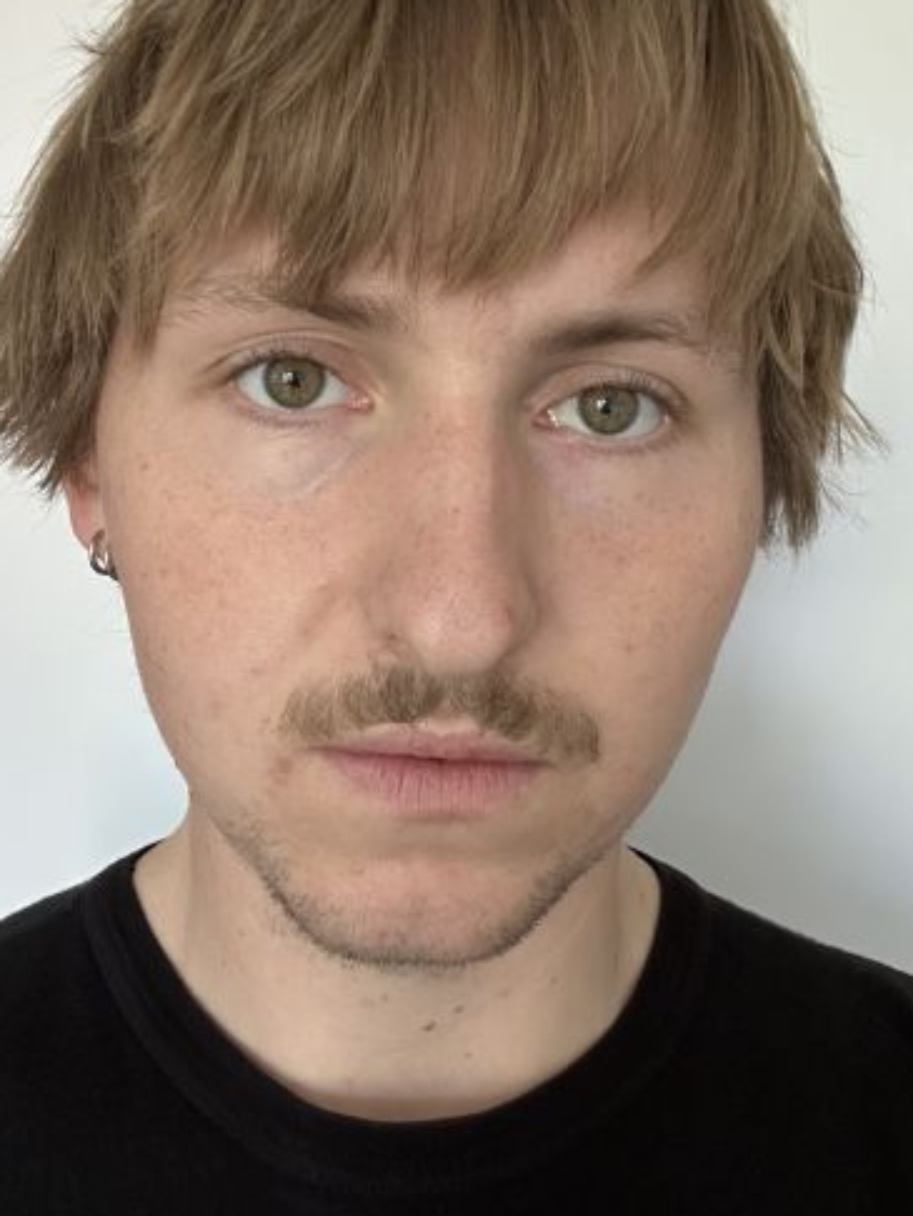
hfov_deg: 38.7
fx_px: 1300
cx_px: 430
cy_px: 483
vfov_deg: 49.8
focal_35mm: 37
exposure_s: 1/60
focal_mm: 2.69
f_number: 1.9
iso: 200
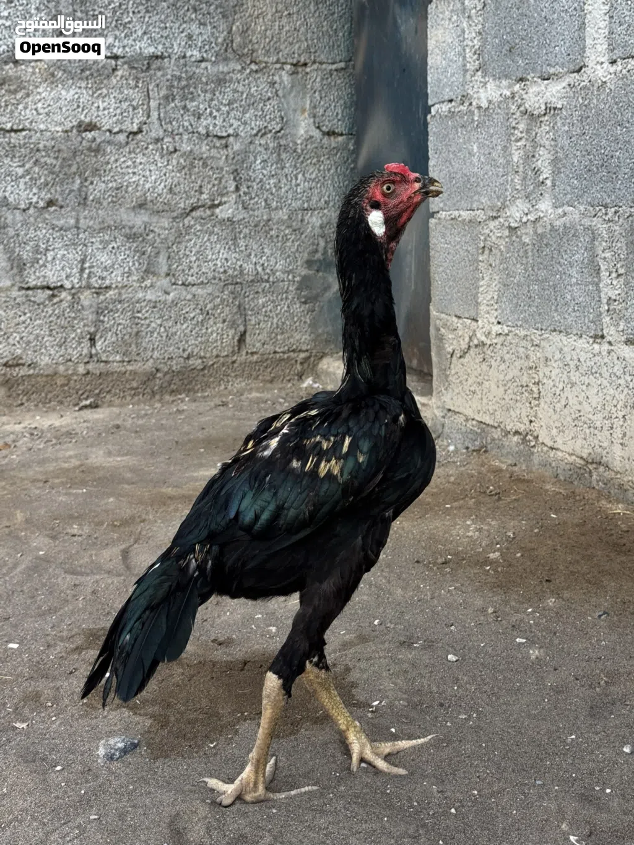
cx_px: 317
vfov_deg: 39.7
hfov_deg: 30.3
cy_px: 422
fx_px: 1172
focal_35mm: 48
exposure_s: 1/151
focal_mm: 6.76
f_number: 1.78
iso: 50
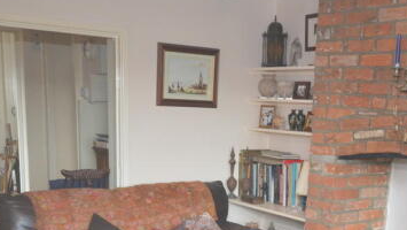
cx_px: 285
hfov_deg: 35.5
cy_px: 227
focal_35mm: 58
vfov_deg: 20.1
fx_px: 626
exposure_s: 1/60
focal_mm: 20
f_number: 5.6
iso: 1000
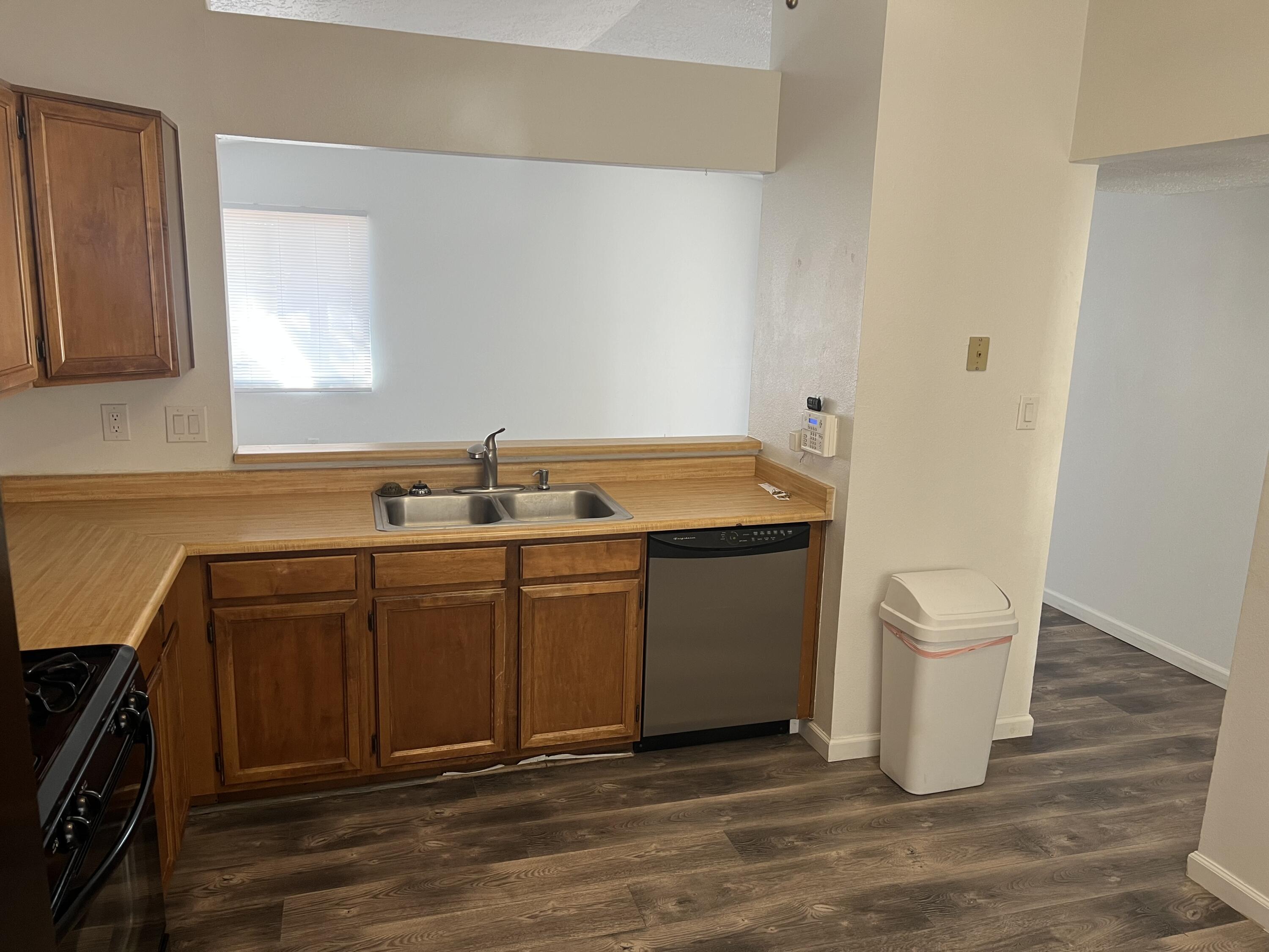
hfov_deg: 67.3
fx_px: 953
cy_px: 476
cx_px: 634
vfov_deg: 53.1
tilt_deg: -12.6
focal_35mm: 26
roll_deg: -2.5
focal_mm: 5.7
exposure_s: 1/60
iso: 80
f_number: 1.5
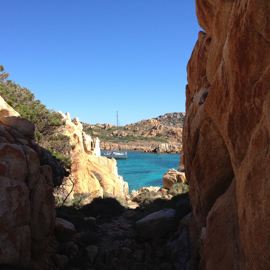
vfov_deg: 40.0
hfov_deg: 39.9
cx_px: 111
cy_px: 136
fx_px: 371
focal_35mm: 42
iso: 64
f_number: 2.4
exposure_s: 1/1104
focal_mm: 4.28
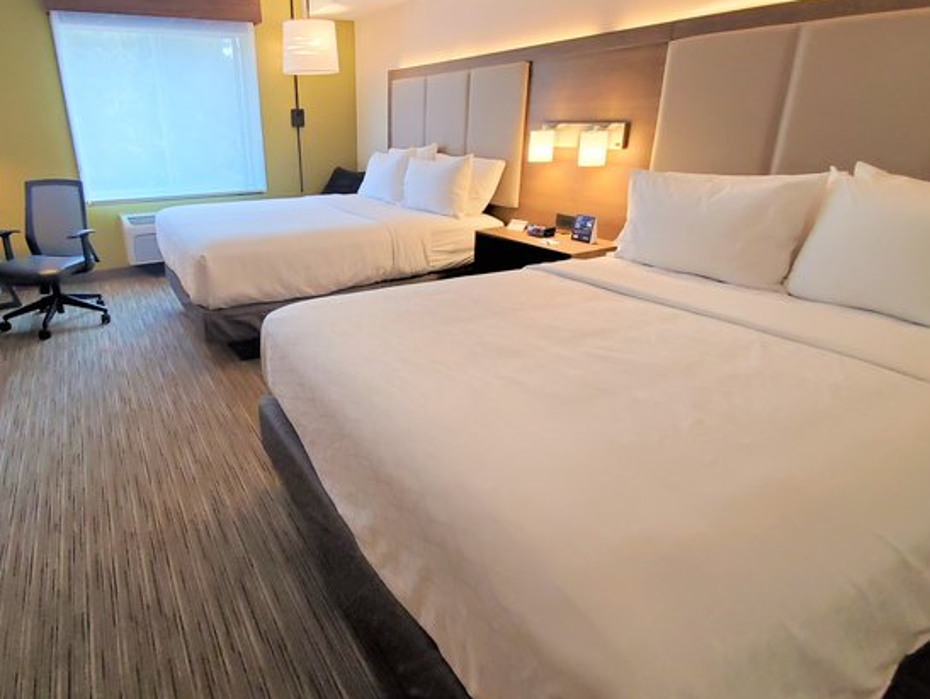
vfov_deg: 68.7
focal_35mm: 19
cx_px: 355
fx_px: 511
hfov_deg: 83.2
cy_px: 327
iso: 200
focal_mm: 1.8
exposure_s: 1/59
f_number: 2.2
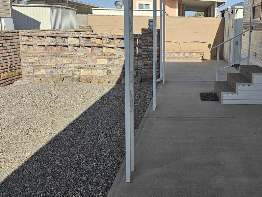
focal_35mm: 37
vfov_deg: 38.4
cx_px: 185
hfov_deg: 48.8
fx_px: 280
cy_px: 73
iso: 20
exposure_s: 1/1222
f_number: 1.7
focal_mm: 6.3
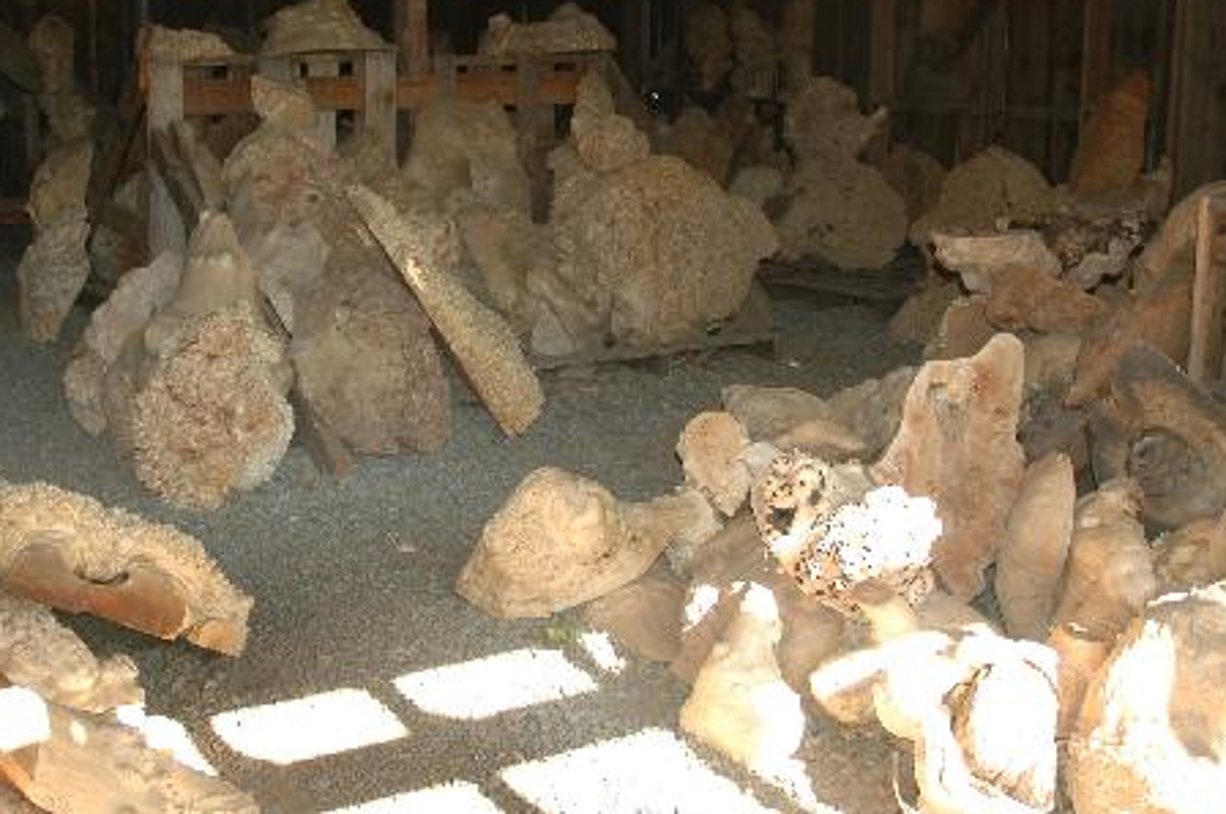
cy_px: 236
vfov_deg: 28.3
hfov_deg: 41.5
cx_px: 423
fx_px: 1598
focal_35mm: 47
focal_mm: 22
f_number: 3.8
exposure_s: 1/60
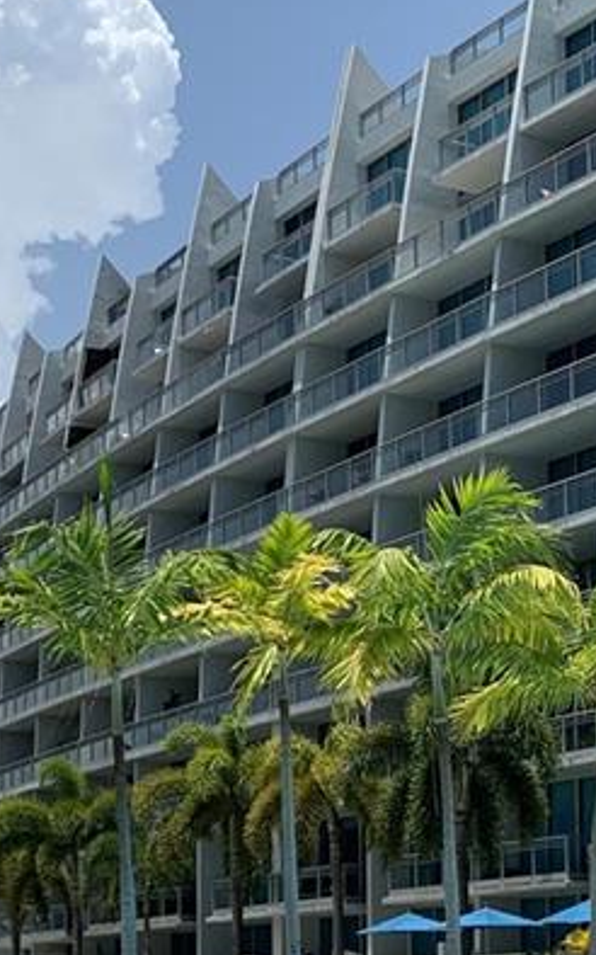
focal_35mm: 84
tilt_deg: +5.2
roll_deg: +0.4
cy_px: 841
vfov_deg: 24.0
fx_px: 2185
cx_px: 354
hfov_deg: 15.5
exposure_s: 1/3650
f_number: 1.8
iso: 25
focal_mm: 4.25
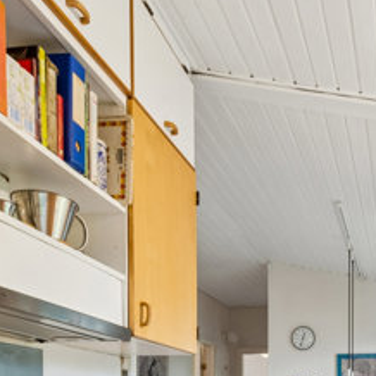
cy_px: 441
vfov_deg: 29.6
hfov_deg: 32.6
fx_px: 614
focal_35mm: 50
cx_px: 328
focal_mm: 16
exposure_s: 1/4
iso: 200
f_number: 10
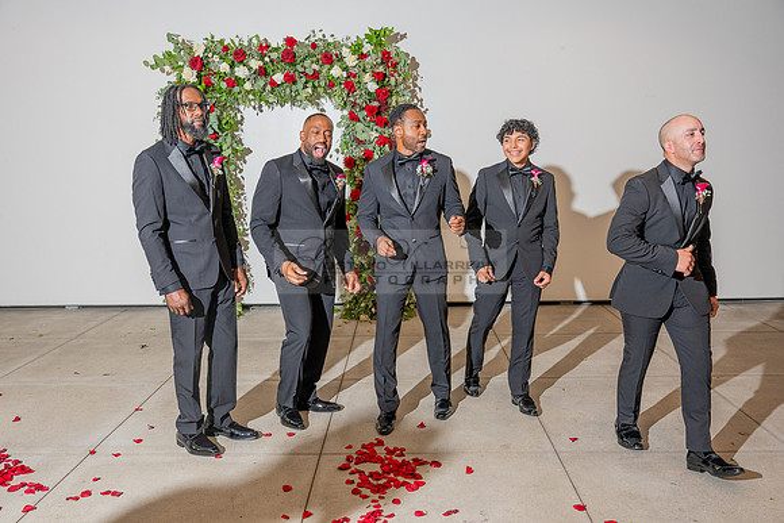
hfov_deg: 56.5
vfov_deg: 39.4
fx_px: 730
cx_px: 392
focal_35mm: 34
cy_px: 262
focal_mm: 33.5
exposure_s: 1/200
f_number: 4
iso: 800
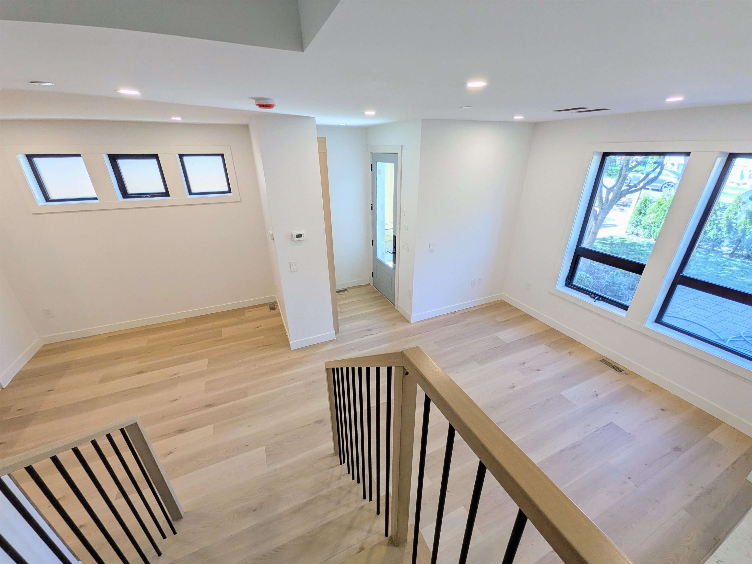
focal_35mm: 14
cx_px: 376
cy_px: 282
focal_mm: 1.85
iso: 48
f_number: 2.2
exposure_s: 1/120
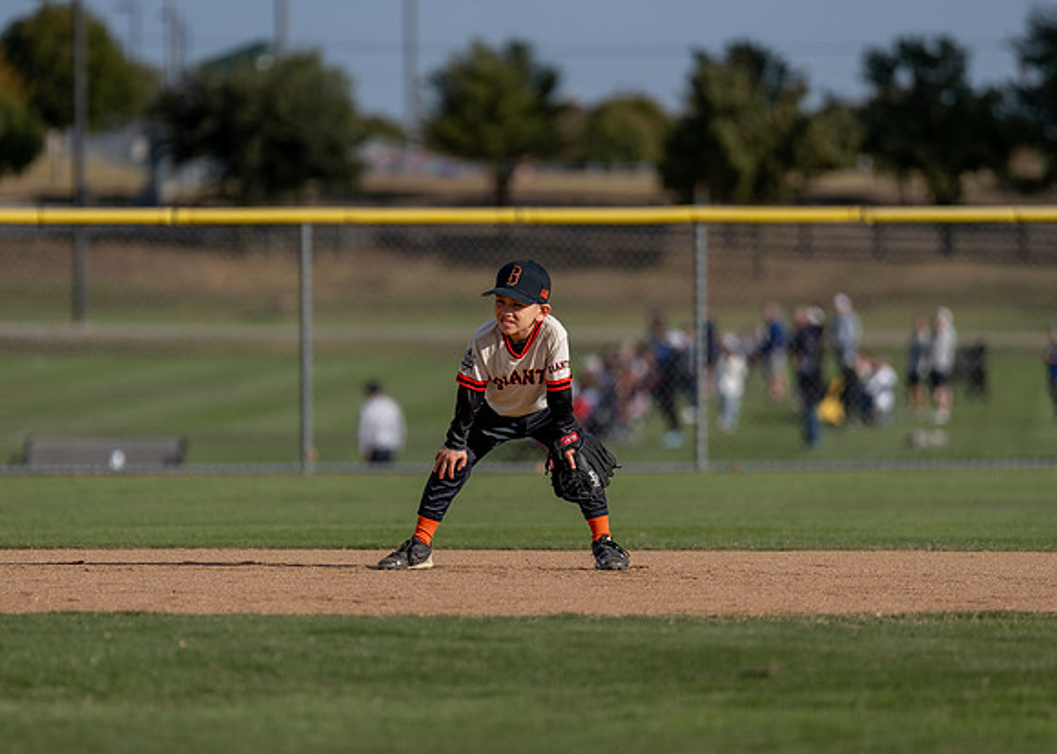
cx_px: 489
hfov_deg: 6.3
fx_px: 9657
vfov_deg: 4.5
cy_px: 404
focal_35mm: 322
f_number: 2.8
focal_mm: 200
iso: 100
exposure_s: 1/2500
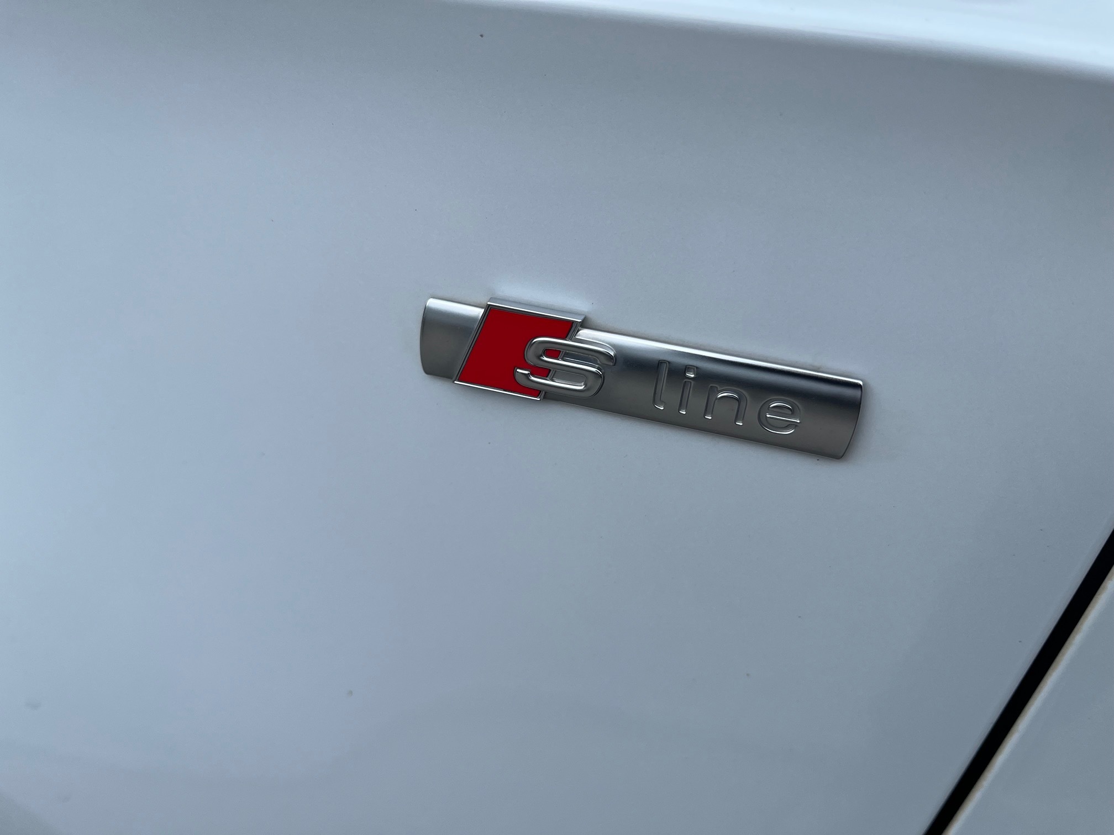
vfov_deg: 53.1
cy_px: 418
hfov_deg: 67.3
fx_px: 837
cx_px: 557
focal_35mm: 26
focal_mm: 5.1
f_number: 1.6
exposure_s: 1/1923
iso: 50
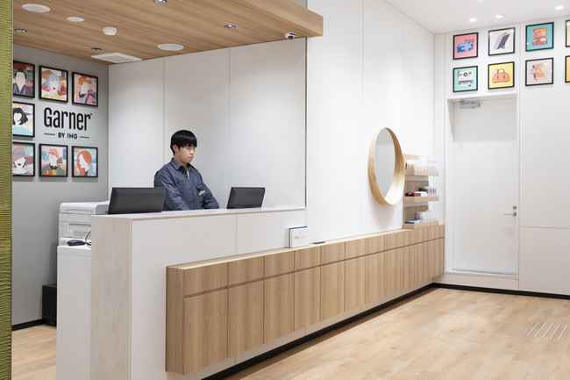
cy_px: 190
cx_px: 285
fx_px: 570
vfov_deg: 36.9
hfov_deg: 53.1
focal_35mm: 36
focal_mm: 36
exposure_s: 1/2.5
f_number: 8
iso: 100
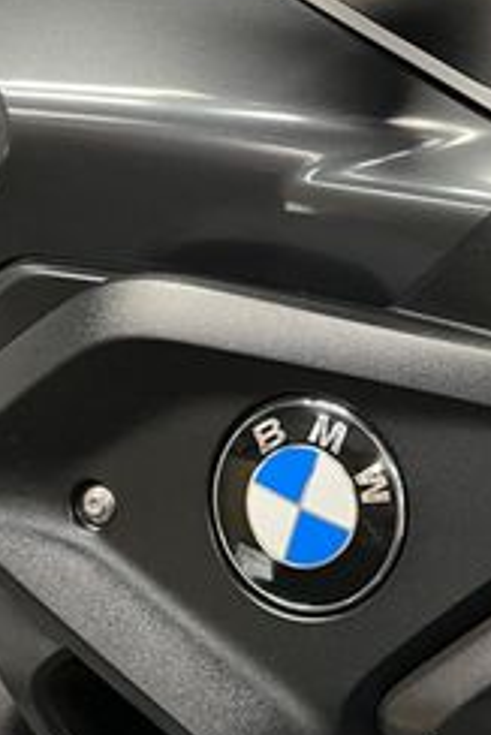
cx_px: 663
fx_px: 1450
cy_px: 343
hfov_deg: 17.8
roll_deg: +1.0
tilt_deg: -12.0
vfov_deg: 28.4
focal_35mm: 71
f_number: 1.6
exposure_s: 1/50
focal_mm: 5.1
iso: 320
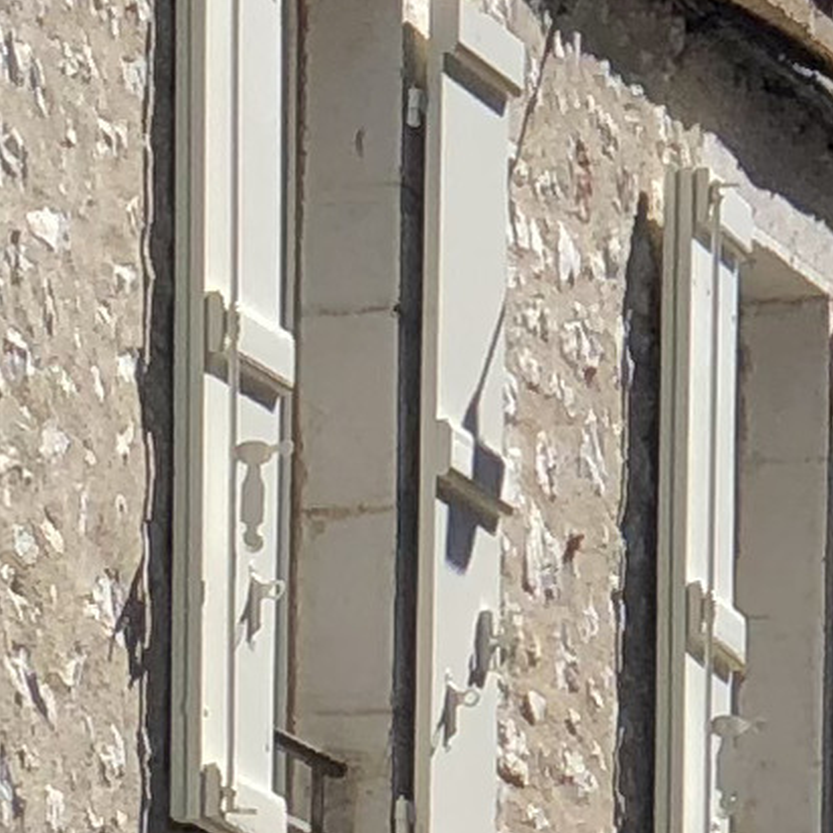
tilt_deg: +6.5
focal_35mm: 446
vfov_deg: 3.9
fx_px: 12142
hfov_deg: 3.9
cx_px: -651
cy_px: 1345
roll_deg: -0.6
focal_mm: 6
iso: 16
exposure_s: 1/685
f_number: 2.4
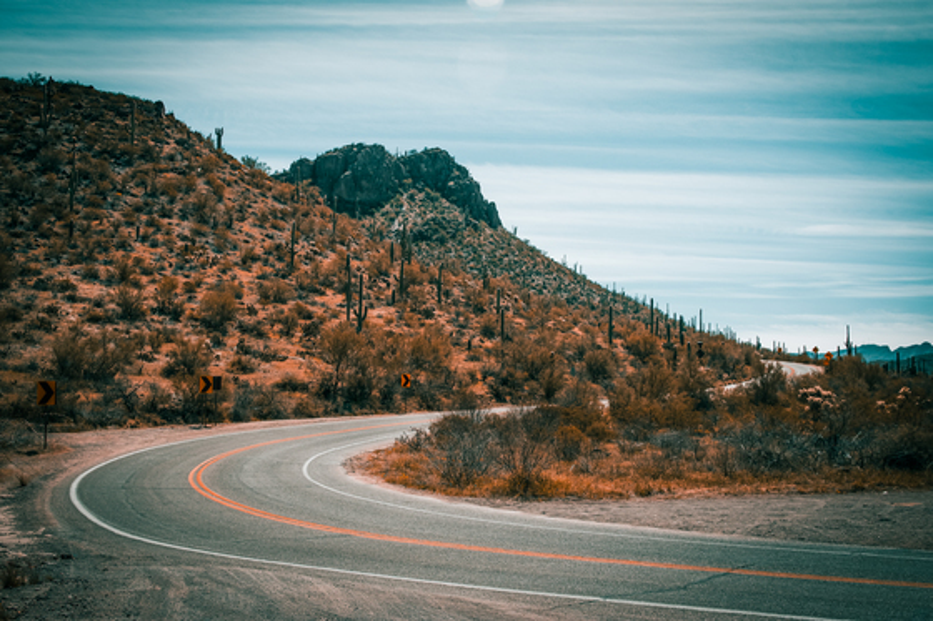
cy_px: 310
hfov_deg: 47.9
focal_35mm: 40
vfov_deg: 33.0
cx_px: 466
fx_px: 1049
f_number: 8
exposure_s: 1/640
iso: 200
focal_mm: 27
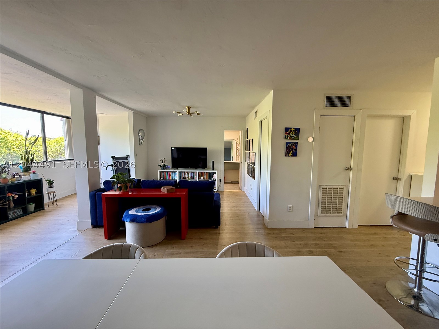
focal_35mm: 14
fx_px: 178
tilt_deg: -5.1
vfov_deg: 85.7
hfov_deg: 102.1
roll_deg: -0.6
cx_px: 220
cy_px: 164
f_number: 2.2
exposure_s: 1/60
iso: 200
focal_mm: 2.22
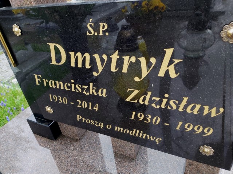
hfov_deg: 67.3
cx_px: 116
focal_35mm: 26
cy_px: 87
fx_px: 175
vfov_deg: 53.1
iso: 64
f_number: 1.7
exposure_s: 1/100
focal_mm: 3.92
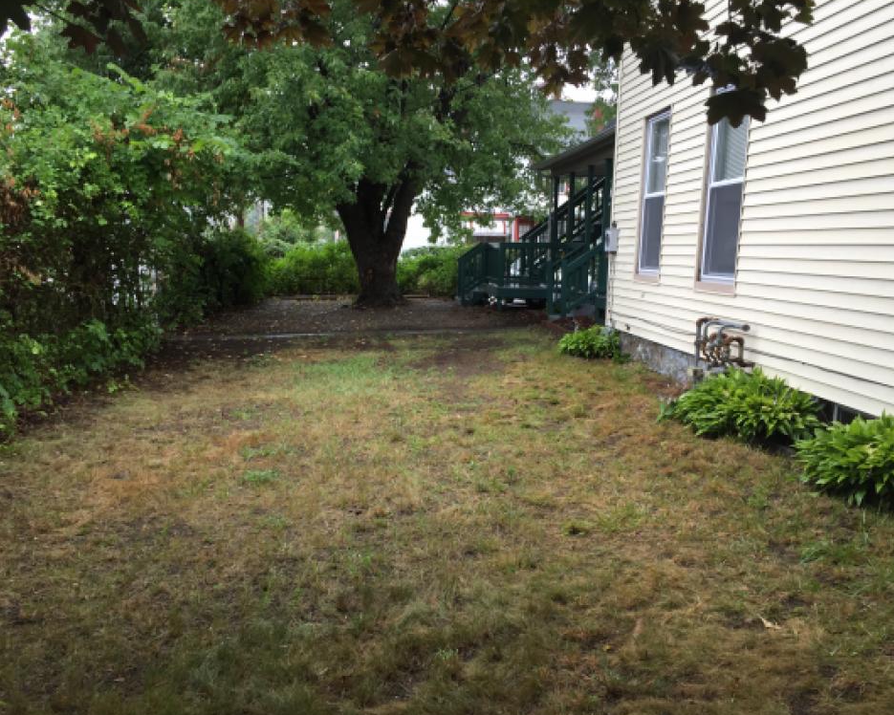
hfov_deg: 57.1
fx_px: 820
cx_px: 473
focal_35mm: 31
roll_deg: -2.1
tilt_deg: -9.2
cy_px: 359
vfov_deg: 47.1
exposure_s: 1/120
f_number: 2.2
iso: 40
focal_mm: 4.15
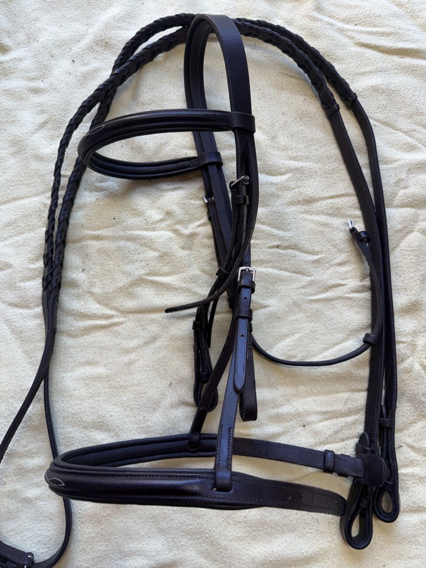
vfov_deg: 71.6
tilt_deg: -76.7
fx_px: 394
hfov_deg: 56.8
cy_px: 284
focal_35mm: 24
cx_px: 213
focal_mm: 6.76
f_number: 1.78
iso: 64
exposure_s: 1/120
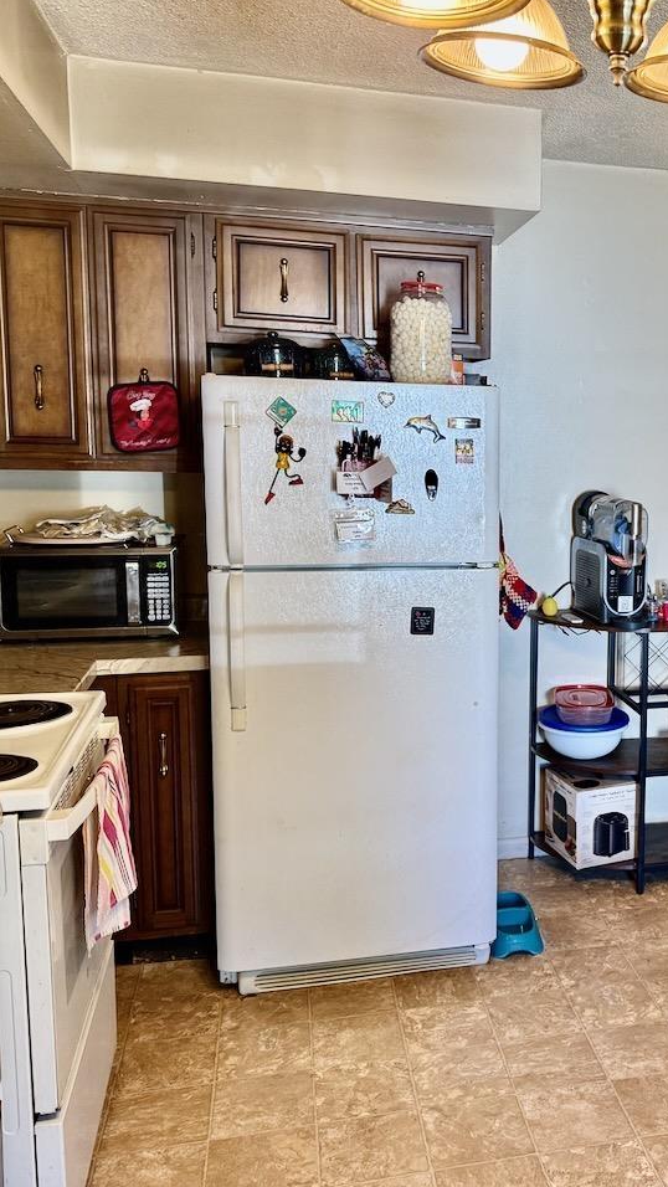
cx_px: 595
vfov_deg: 56.6
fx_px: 1102
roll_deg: -1.7
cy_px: 592
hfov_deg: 32.2
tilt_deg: -6.1
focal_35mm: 35
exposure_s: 1/60
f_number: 1.78
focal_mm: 6.76
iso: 160
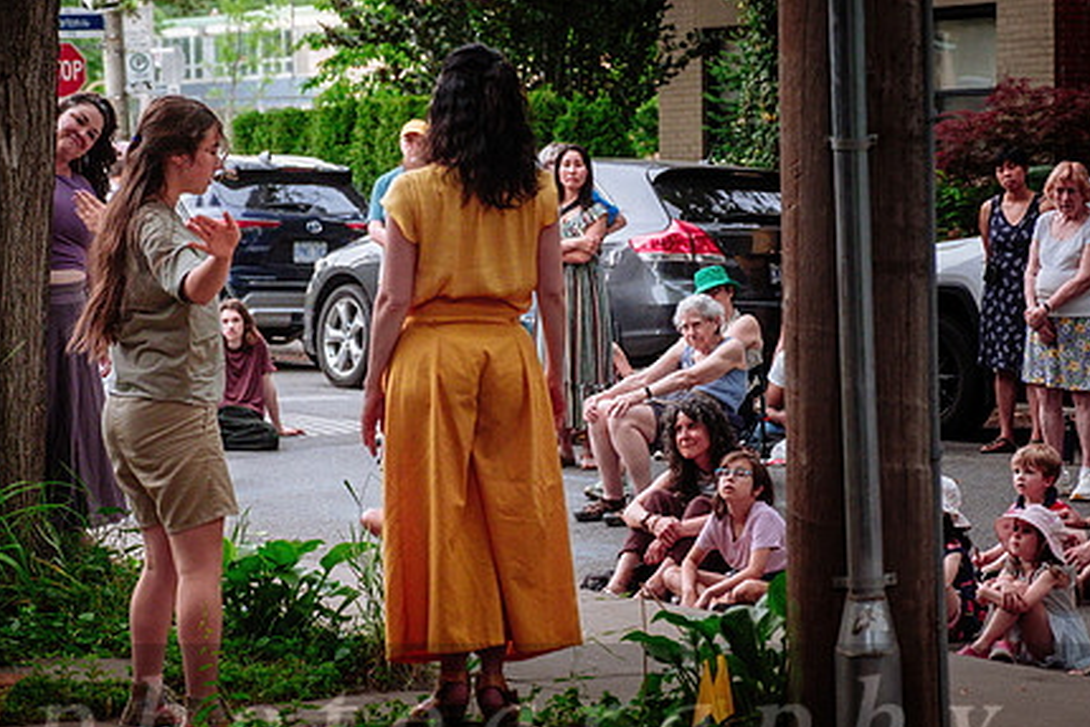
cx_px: 482
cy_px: 381
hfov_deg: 18.2
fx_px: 3392
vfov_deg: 12.2
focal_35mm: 112
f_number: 2.8
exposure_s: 1/320
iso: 1600
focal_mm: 55
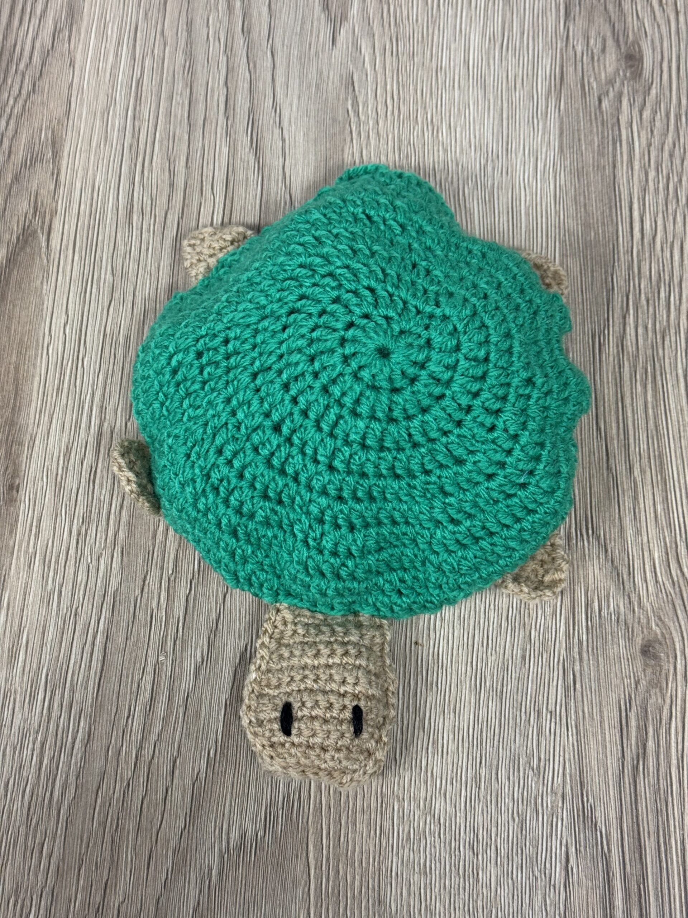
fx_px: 1272
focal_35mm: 48
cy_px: 459
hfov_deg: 30.3
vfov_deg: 39.7
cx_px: 344
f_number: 1.78
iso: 100
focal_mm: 6.76
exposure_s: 1/50
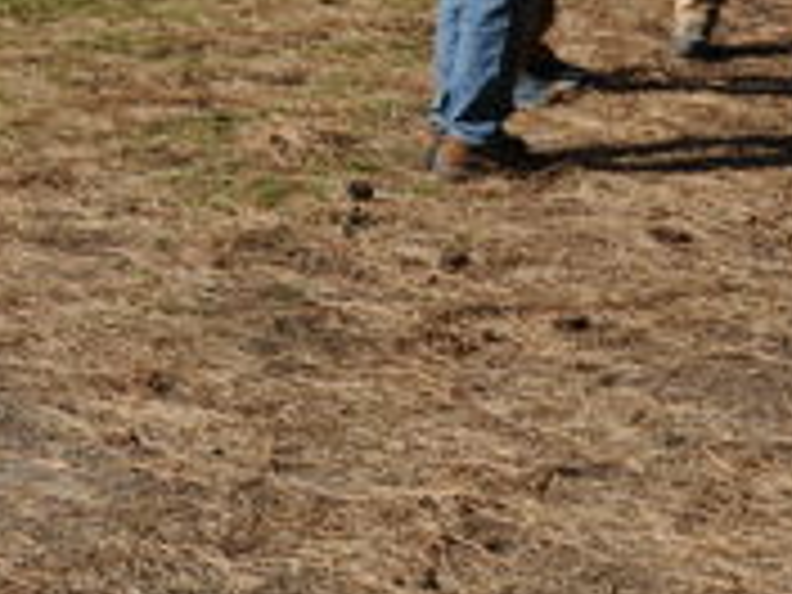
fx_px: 2791
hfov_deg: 16.1
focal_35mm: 122
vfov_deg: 11.2
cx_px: 202
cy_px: -540
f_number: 14
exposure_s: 1/200
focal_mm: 28
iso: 200
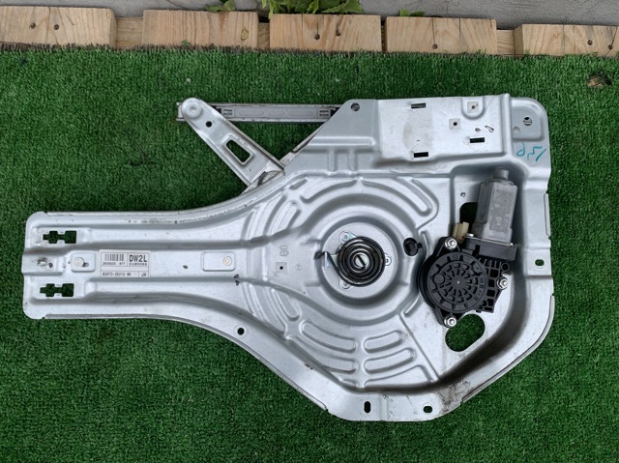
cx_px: 310
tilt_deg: -80.6
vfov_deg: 53.0
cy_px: 232
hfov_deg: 67.3
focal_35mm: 26
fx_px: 465
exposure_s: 1/1779
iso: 25
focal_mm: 4.25
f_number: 1.8
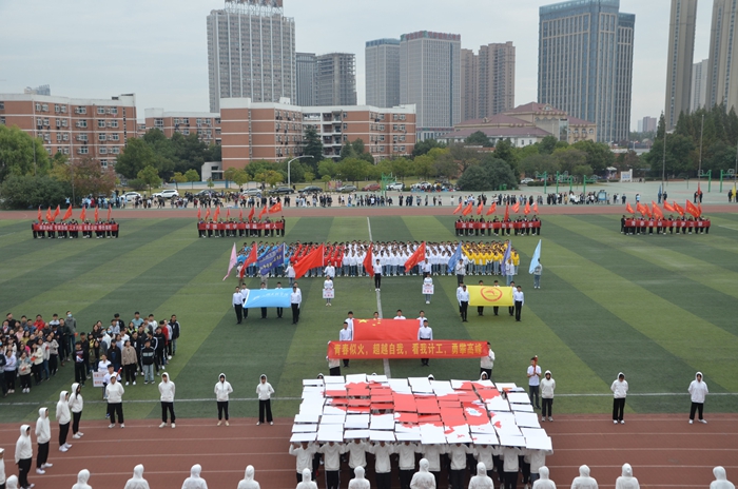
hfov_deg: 51.4
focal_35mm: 38
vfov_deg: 35.4
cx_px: 369
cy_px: 244
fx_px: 767
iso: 200
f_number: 8
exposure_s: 1/250
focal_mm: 25
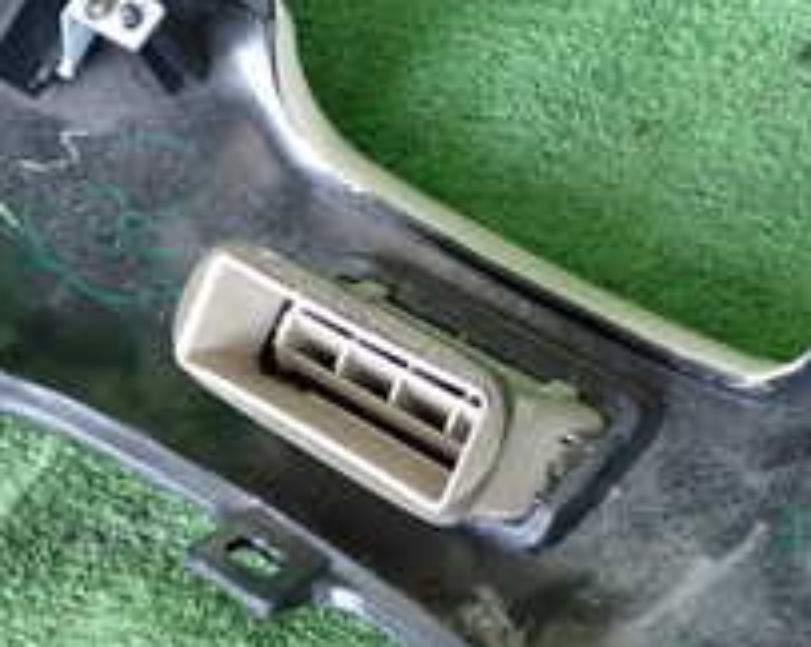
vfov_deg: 14.8
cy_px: 379
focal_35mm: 104
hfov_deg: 18.4
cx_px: 296
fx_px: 2494
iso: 640
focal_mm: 6.37
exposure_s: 1/125
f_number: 2.5
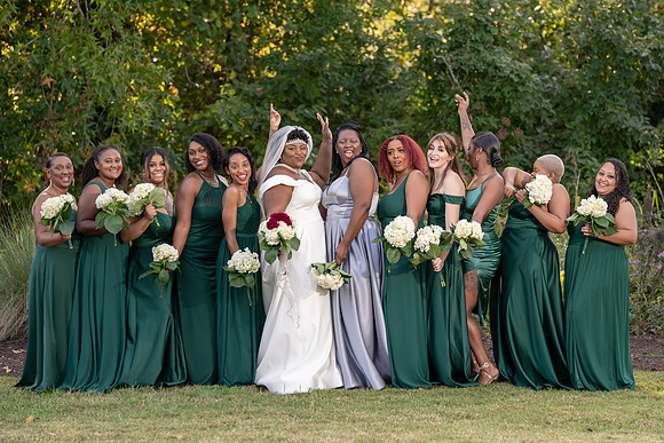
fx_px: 2787
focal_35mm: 151
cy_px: 222
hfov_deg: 13.6
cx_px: 332
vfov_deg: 9.1
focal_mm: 148
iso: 160
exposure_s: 1/200
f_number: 4
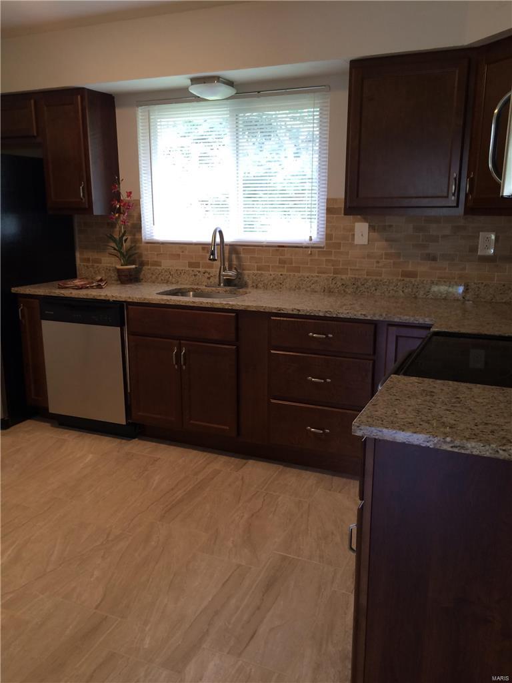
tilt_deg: -13.8
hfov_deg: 48.2
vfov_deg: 61.7
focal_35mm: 29
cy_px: 342
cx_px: 256
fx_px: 572
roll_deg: -0.2
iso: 64
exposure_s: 1/30
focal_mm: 4.15
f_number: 2.2
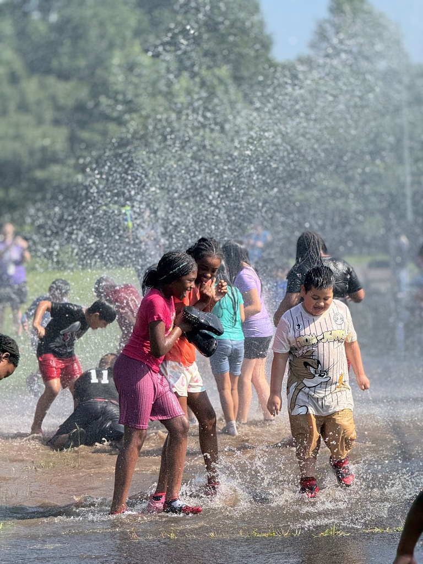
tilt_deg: -2.1
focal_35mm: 120
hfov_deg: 12.3
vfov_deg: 16.4
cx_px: 212
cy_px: 282
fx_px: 1955
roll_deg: +3.1
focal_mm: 15.66
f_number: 2.8
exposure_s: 1/926
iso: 50
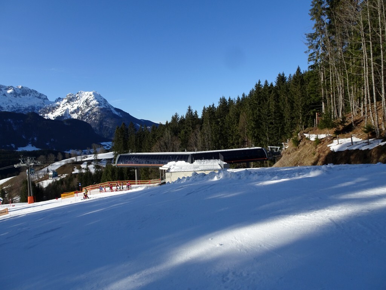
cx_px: 193
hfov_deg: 71.6
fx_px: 268
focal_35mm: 24
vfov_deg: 56.8
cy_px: 145
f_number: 3.5
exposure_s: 1/800
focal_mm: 4.1
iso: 80
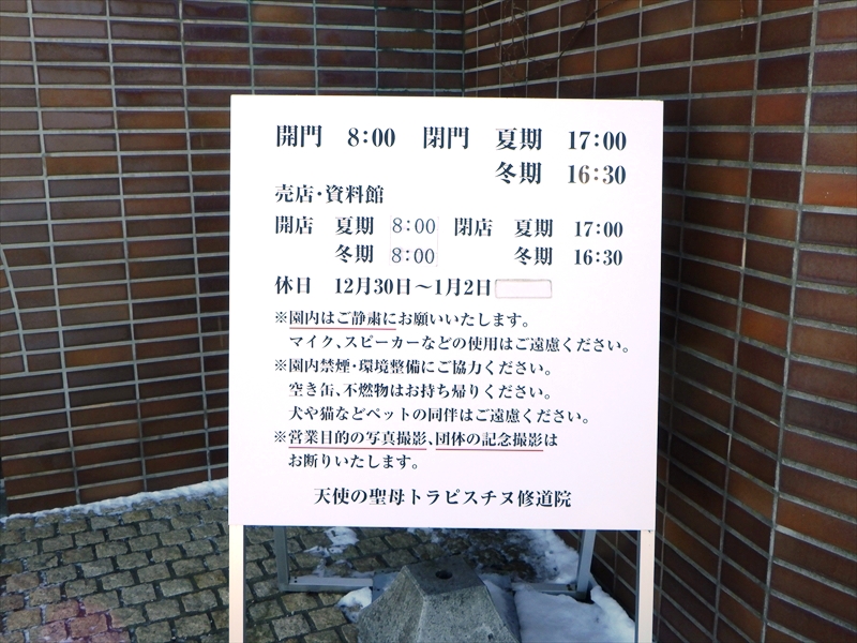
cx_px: 428
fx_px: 842
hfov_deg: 54.0
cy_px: 322
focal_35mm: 34
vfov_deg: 41.8
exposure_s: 1/250
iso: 125
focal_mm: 7.5
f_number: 5
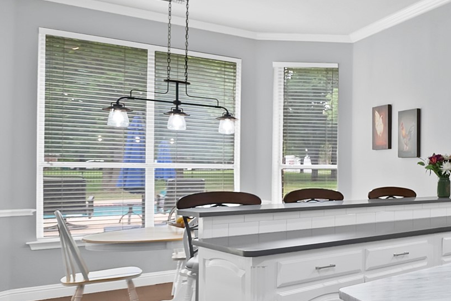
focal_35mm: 32
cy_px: 169
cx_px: 596
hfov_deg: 36.2
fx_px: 401
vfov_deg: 41.1
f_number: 4
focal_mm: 12
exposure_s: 1/15
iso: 640
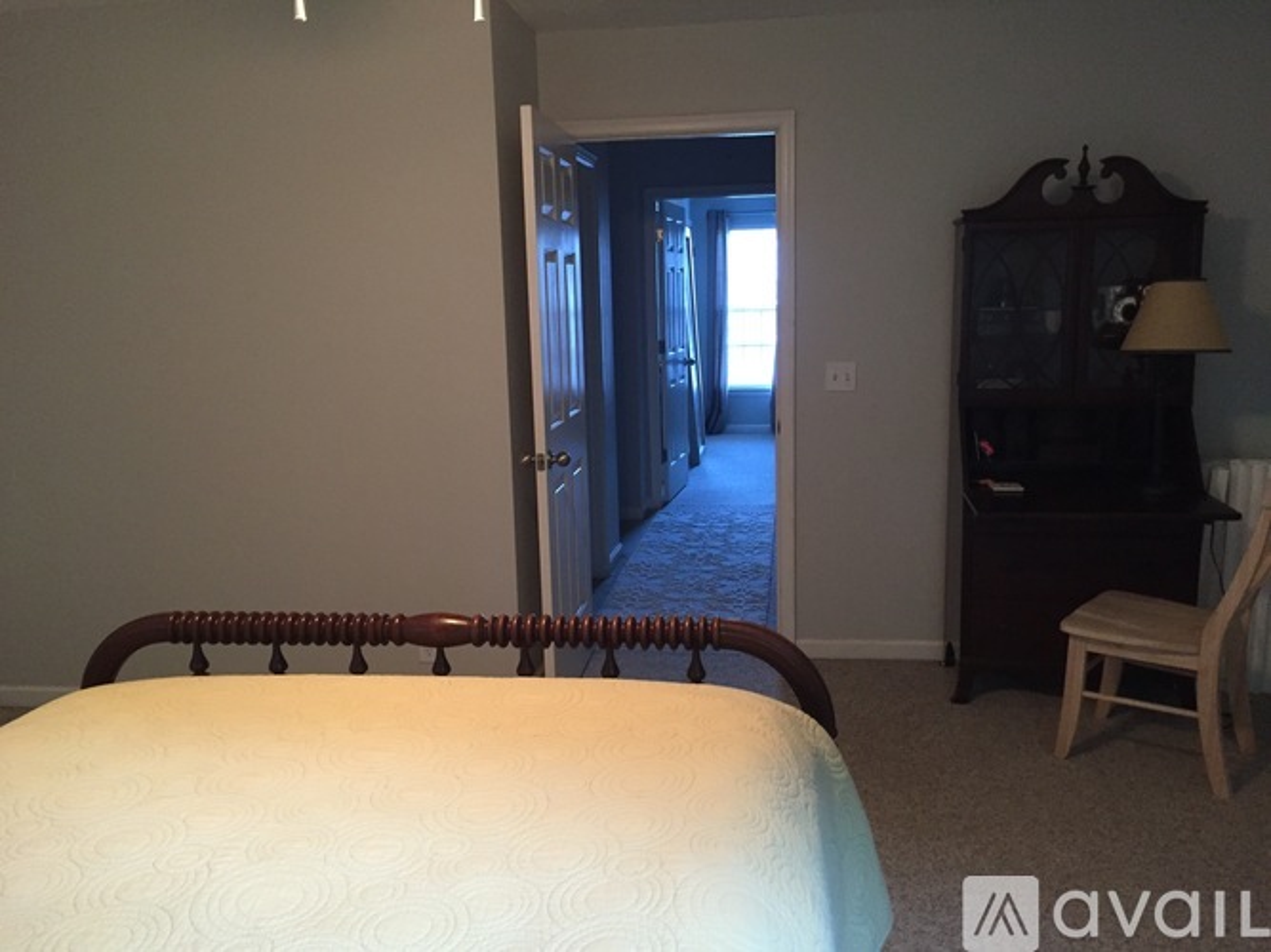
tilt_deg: -9.2
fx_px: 1065
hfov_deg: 61.7
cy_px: 476
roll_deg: +1.4
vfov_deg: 48.2
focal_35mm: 29
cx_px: 636
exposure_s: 1/17
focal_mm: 4.15
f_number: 2.2
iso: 250
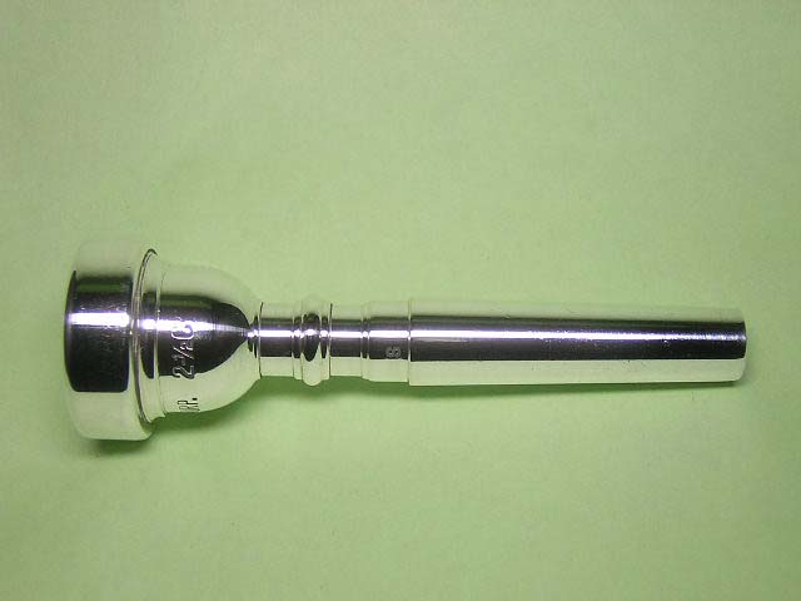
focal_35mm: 58
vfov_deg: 25.2
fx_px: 1342
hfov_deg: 33.2
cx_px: 400
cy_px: 300
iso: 100
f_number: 3.3
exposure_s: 1/63
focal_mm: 7.6
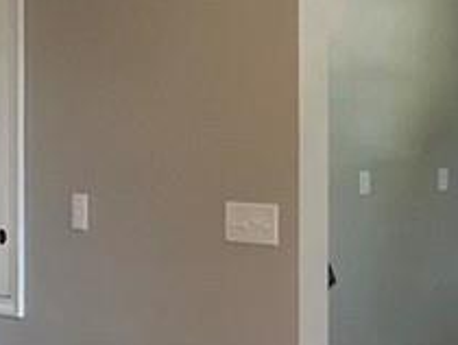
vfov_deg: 15.0
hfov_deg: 19.6
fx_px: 1311
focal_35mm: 99
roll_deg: -0.2
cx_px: 360
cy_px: 168
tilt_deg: -2.5
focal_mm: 1.57
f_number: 1.8
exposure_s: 1/60
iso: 200
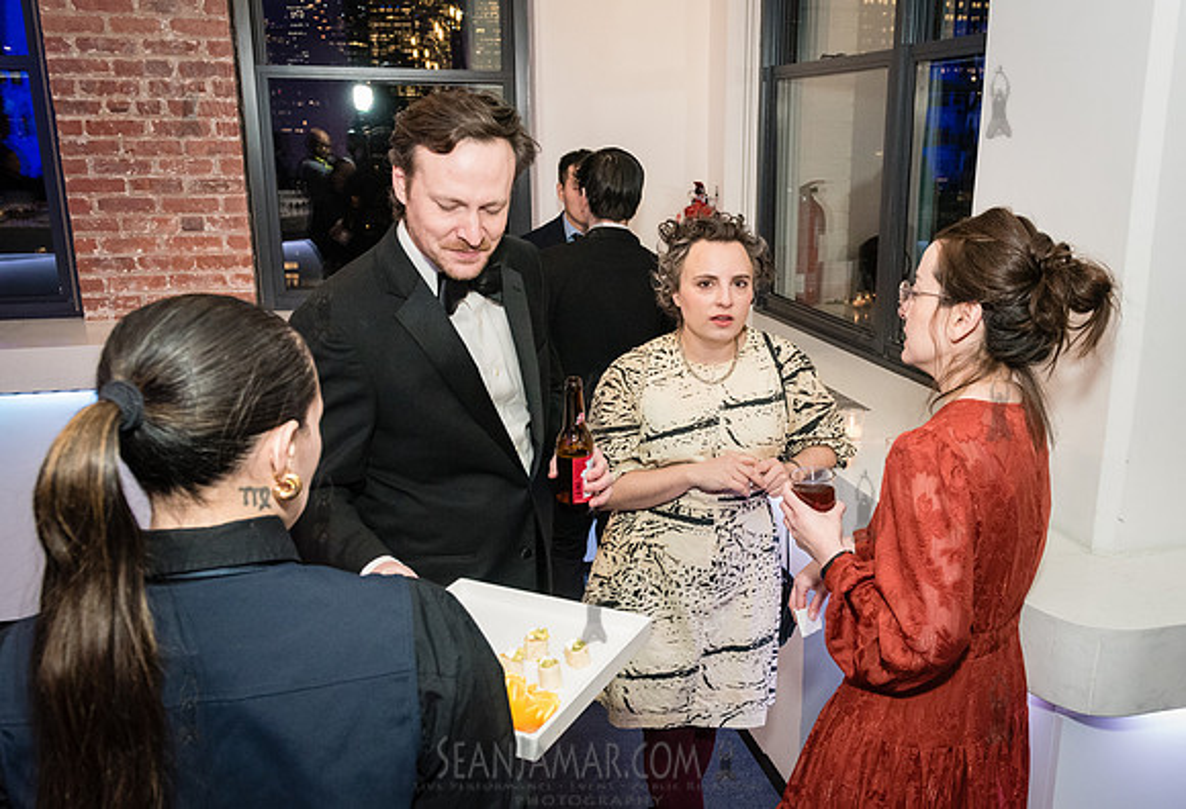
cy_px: 432
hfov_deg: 57.2
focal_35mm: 33
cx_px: 674
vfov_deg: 40.9
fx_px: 1084
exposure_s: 1/160
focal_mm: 28
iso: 5000
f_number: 4.5
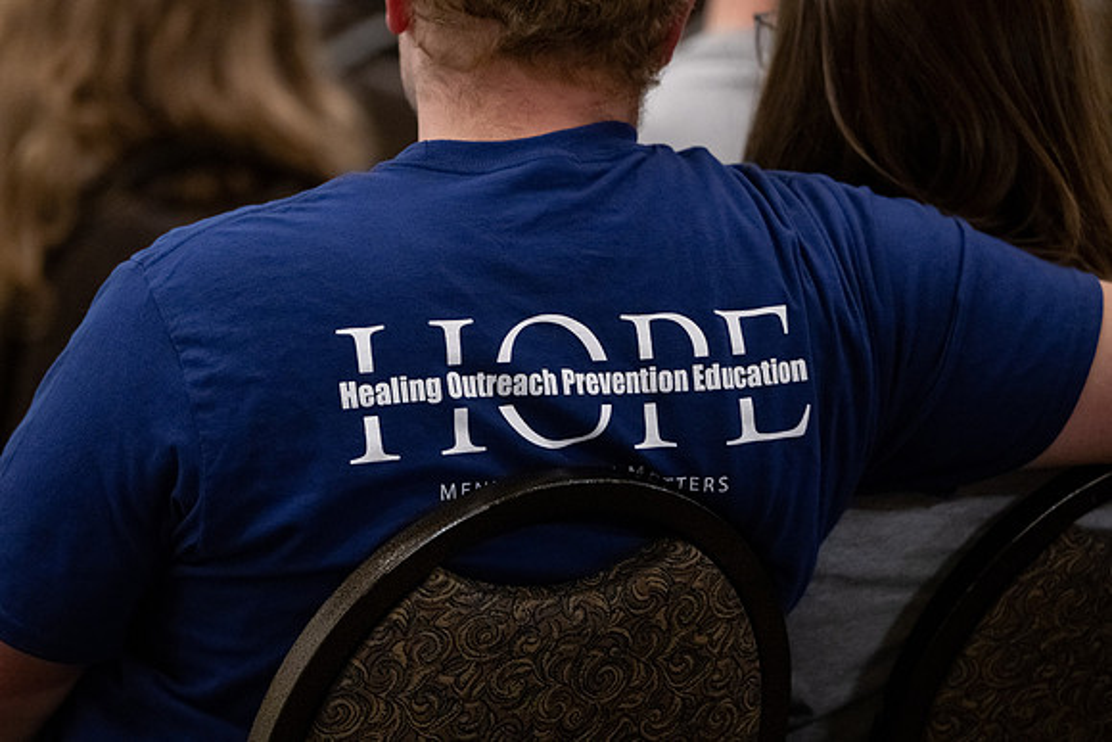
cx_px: 547
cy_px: 381
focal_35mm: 195
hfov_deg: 10.6
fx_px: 6014
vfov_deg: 7.1
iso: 6400
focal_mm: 180
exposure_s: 1/200
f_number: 4
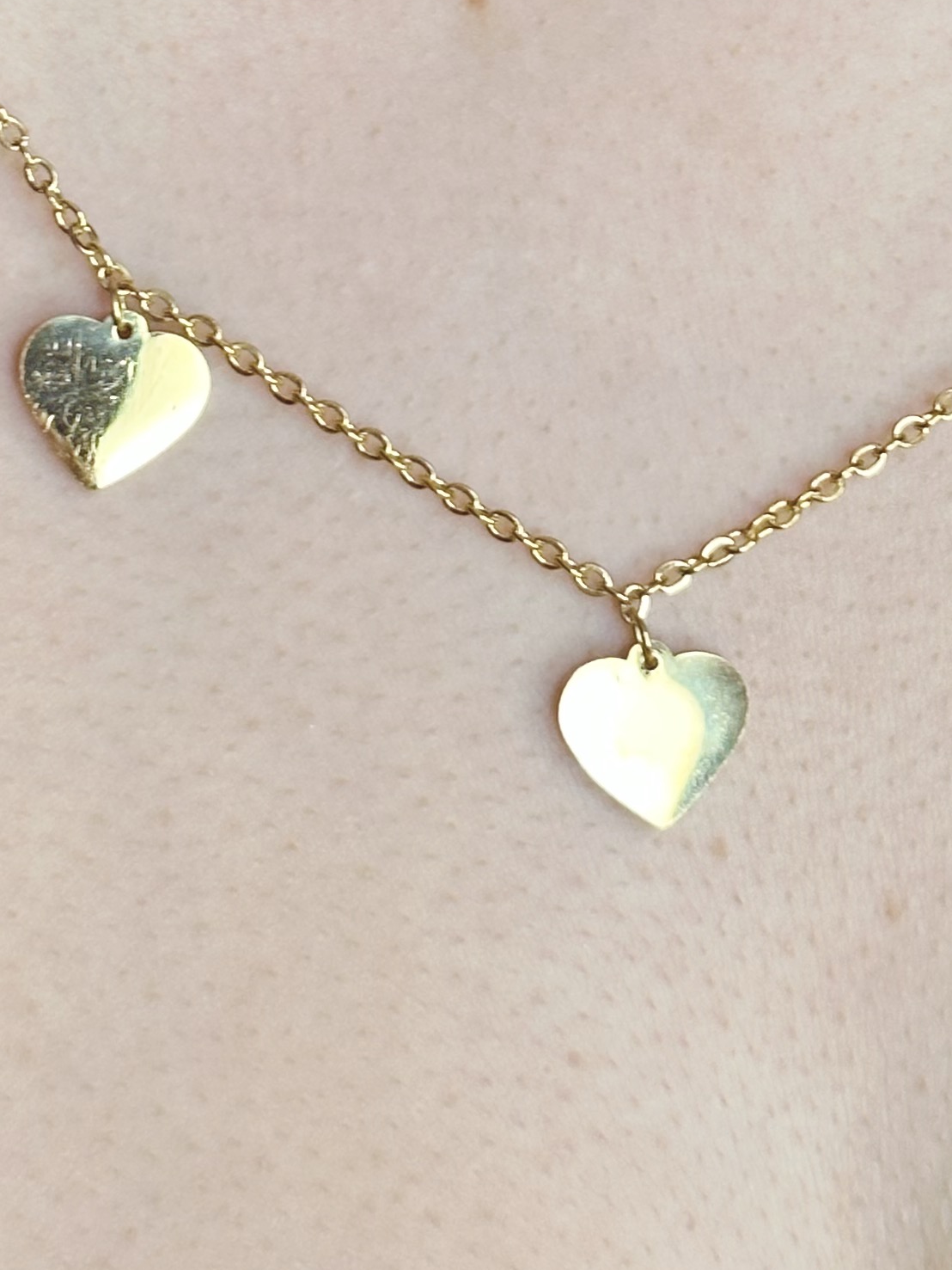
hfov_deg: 11.3
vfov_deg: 14.5
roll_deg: +8.4
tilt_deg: -17.5
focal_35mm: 131
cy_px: -301
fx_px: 4803
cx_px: 516
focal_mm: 6.86
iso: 160
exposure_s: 1/60
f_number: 1.78
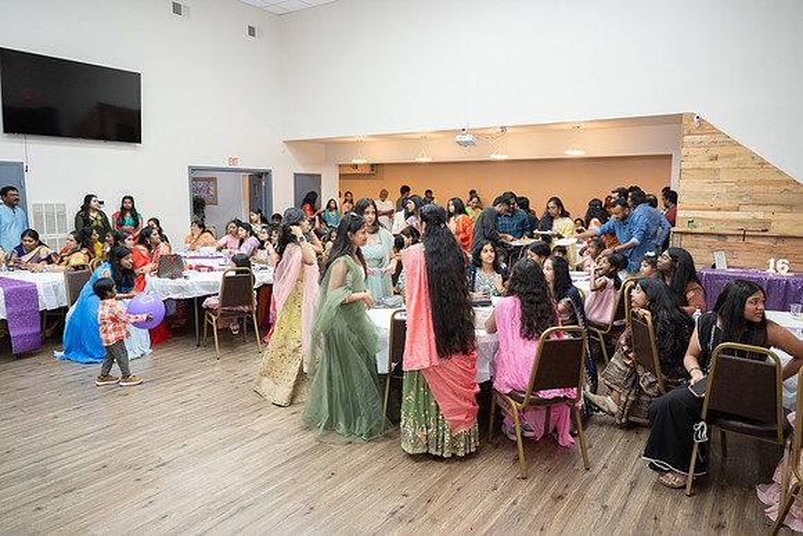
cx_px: 402
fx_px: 544
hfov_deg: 72.9
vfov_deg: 52.5
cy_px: 268
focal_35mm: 24
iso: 1000
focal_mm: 24
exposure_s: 1/160
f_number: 4
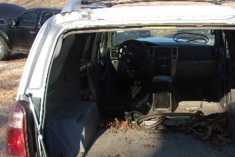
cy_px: 132
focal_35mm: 52
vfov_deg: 25.4
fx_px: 339
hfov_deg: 38.1
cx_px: 140
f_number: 3
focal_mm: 4.9
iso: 80
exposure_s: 1/340
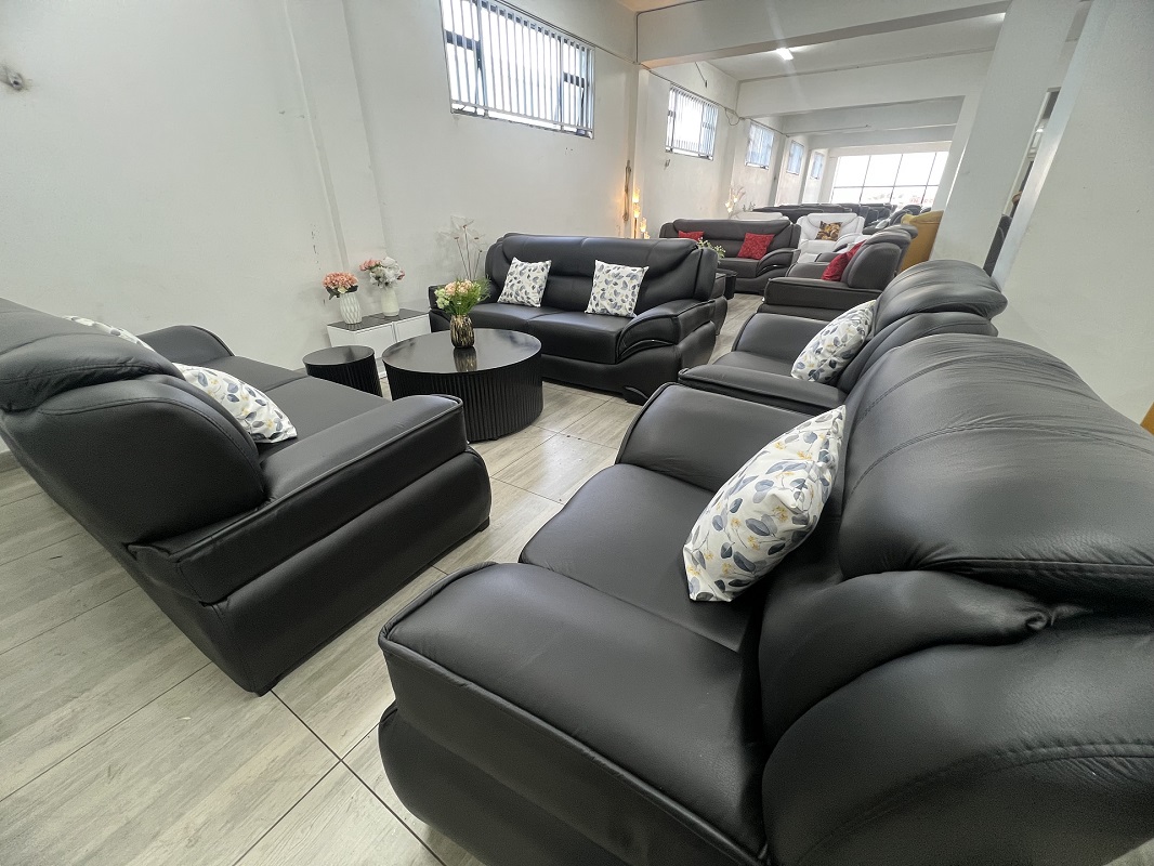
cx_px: 577
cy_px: 433
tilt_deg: -26.8
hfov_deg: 106.2
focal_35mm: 13
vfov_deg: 89.9
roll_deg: +0.7
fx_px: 433
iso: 250
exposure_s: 1/50
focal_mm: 1.57
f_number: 1.8
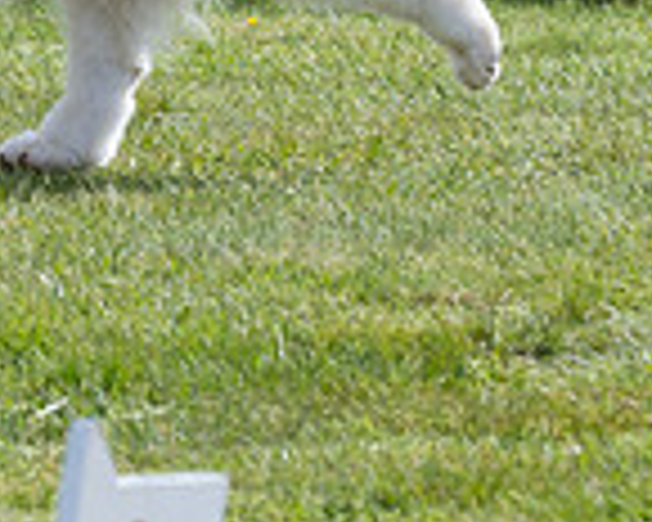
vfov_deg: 2.5
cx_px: -122
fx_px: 11713
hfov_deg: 3.2
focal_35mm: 607
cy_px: -563
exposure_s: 1/1250
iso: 250
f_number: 5.6
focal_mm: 123
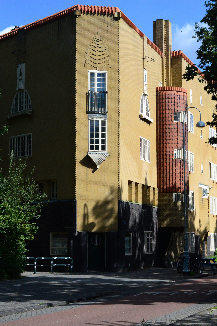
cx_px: 108
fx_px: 679
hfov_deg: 18.1
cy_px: 163
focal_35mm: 75
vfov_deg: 27.0
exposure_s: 1/4000
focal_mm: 50
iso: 1600
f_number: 8
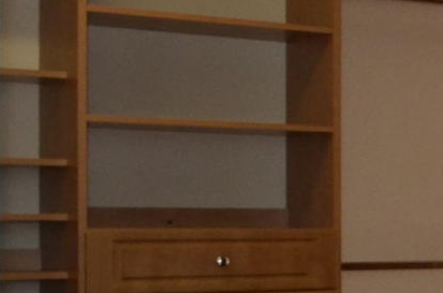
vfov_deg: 12.5
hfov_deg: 10.5
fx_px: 1338
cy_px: 153
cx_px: 1428
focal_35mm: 109
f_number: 6.3
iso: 800
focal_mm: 10
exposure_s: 1/125
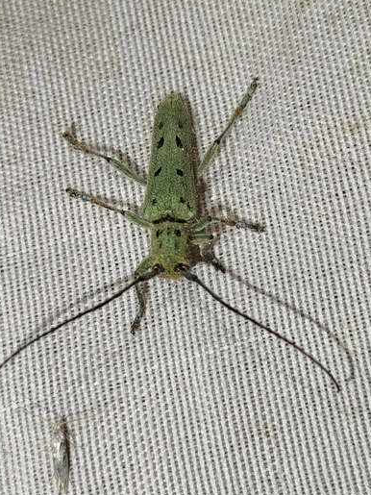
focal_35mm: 77
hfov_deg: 19.1
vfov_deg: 25.3
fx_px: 1101
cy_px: 223
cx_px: 174
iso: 50
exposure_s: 1/50
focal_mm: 5.31
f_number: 1.7
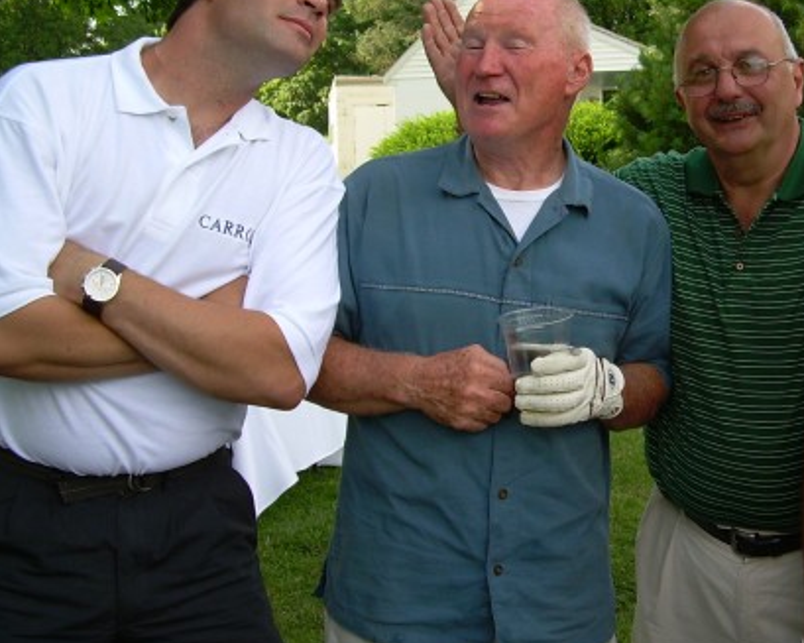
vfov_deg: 26.1
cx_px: 594
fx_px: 1380
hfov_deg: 31.9
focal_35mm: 58
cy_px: 230
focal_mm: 6.3
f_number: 2.8
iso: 50
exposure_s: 1/273
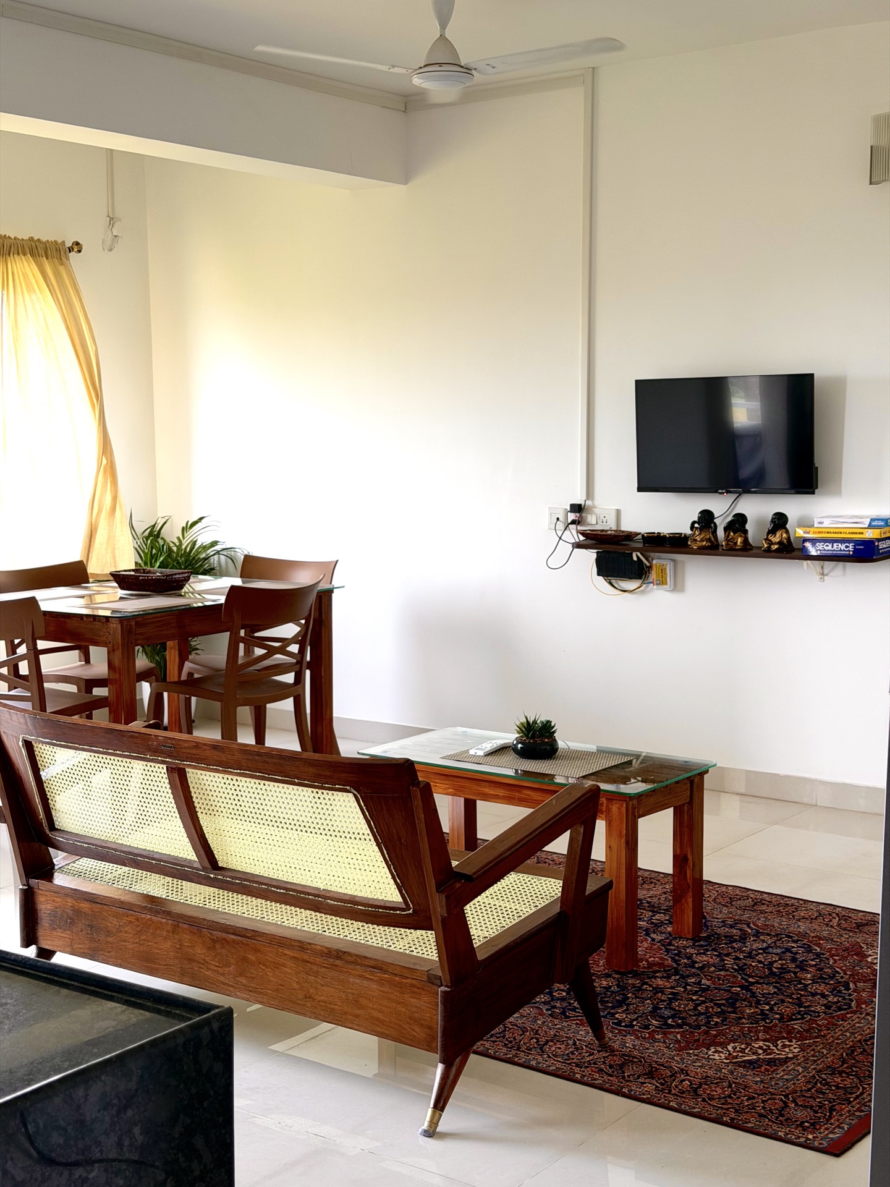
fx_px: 1645
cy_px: 594
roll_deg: +0.0
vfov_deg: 39.7
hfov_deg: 30.3
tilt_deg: -7.2
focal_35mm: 48
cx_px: 445
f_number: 1.78
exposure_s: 1/121
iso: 50
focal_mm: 6.76
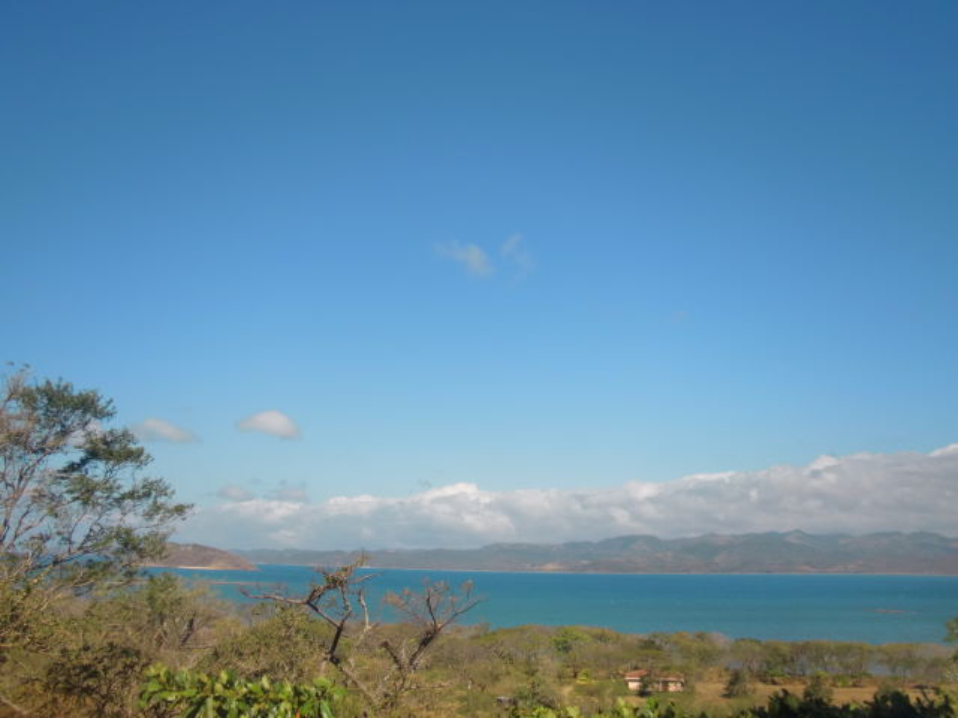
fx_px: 1052
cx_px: 479
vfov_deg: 37.7
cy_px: 359
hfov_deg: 49.0
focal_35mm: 38
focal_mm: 6.66
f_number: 8.9
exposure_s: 1/200
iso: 64
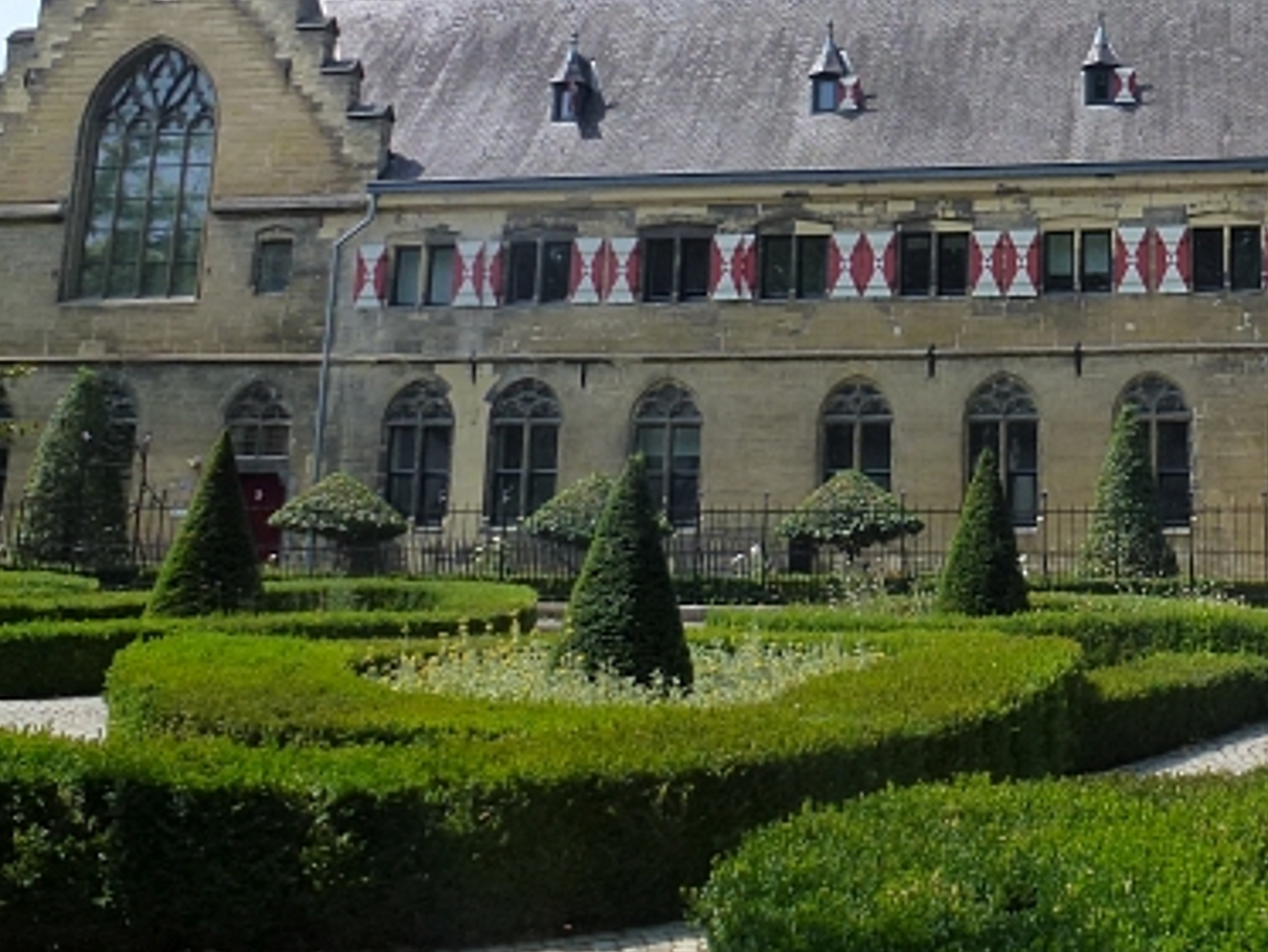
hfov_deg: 39.9
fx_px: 1649
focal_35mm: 45
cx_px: 1067
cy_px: 185
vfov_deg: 31.3
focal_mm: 4.3
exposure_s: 1/640
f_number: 4
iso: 160
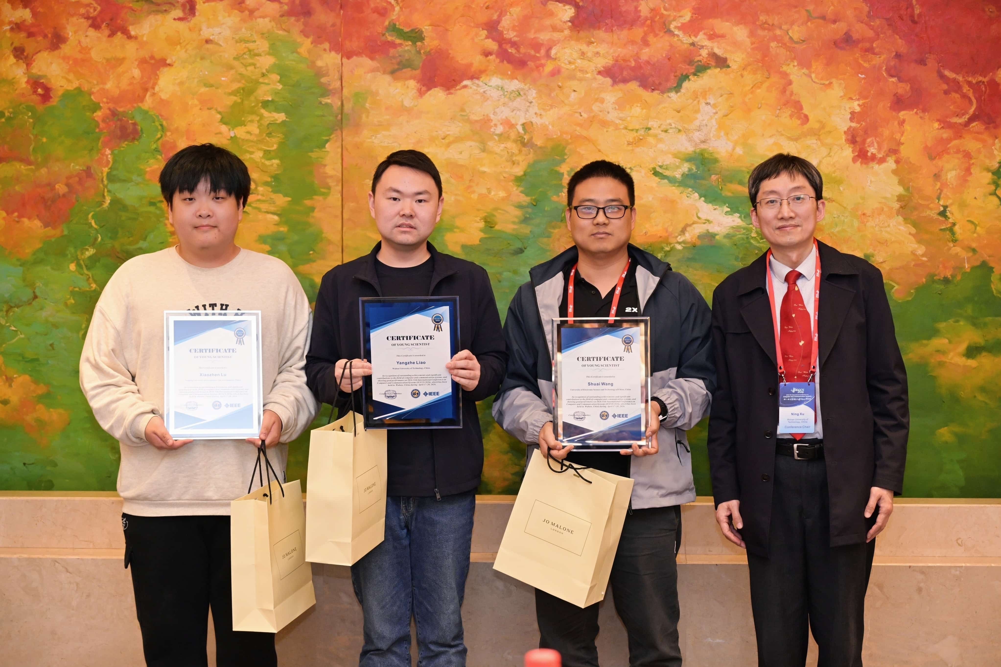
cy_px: 334
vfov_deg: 21.2
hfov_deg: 31.4
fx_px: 1779
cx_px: 500
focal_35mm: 64
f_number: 4
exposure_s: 1/100
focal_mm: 64
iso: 1600
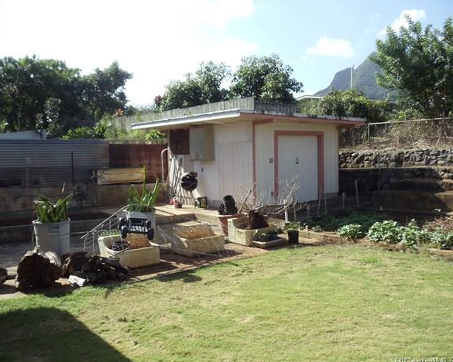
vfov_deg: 32.1
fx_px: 630
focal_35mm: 47
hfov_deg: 39.5
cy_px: 183
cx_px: 214
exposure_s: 1/160
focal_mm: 6
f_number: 7.1
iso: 100
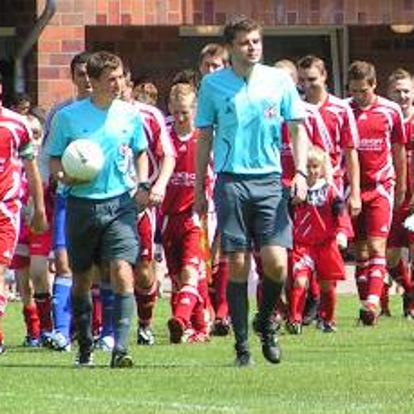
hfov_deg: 2.4
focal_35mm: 730
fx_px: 9878
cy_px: 20
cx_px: 380
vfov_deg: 2.4
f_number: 5
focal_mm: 36.1
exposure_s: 1/320
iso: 50
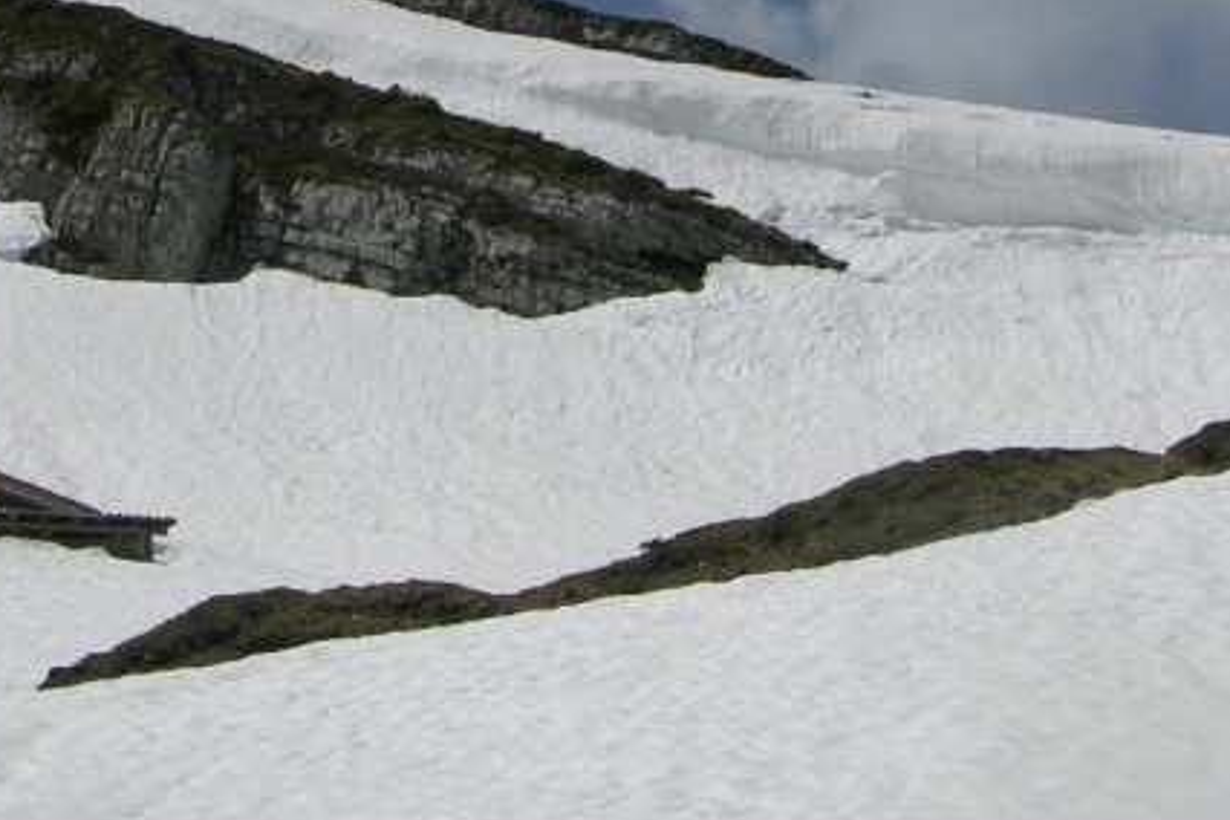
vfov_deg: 10.0
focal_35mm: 135
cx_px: 329
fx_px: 4612
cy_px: -243
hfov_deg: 15.1
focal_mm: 13.7
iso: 50
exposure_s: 1/542
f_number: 7.7
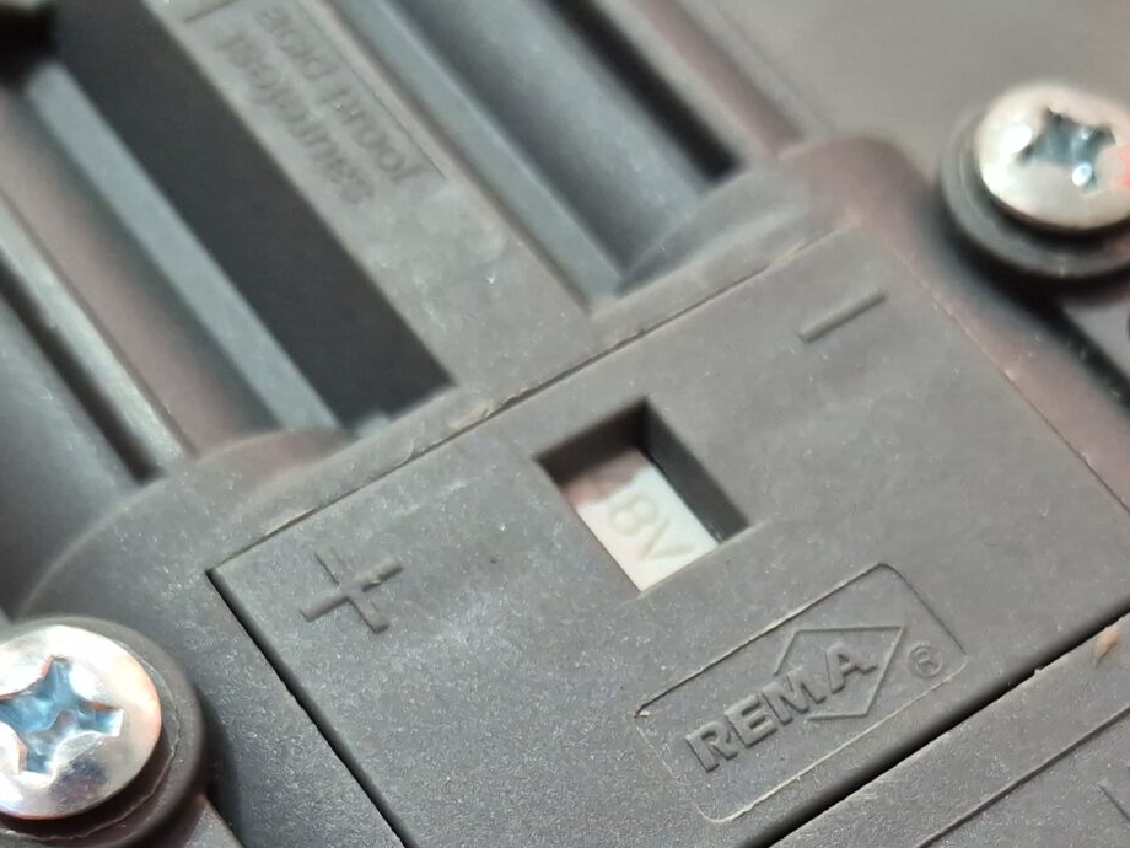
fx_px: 2089
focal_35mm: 64
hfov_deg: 30.2
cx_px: 676
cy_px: 897
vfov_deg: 21.9
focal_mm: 5.4
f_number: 1.8
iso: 320
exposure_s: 1/100
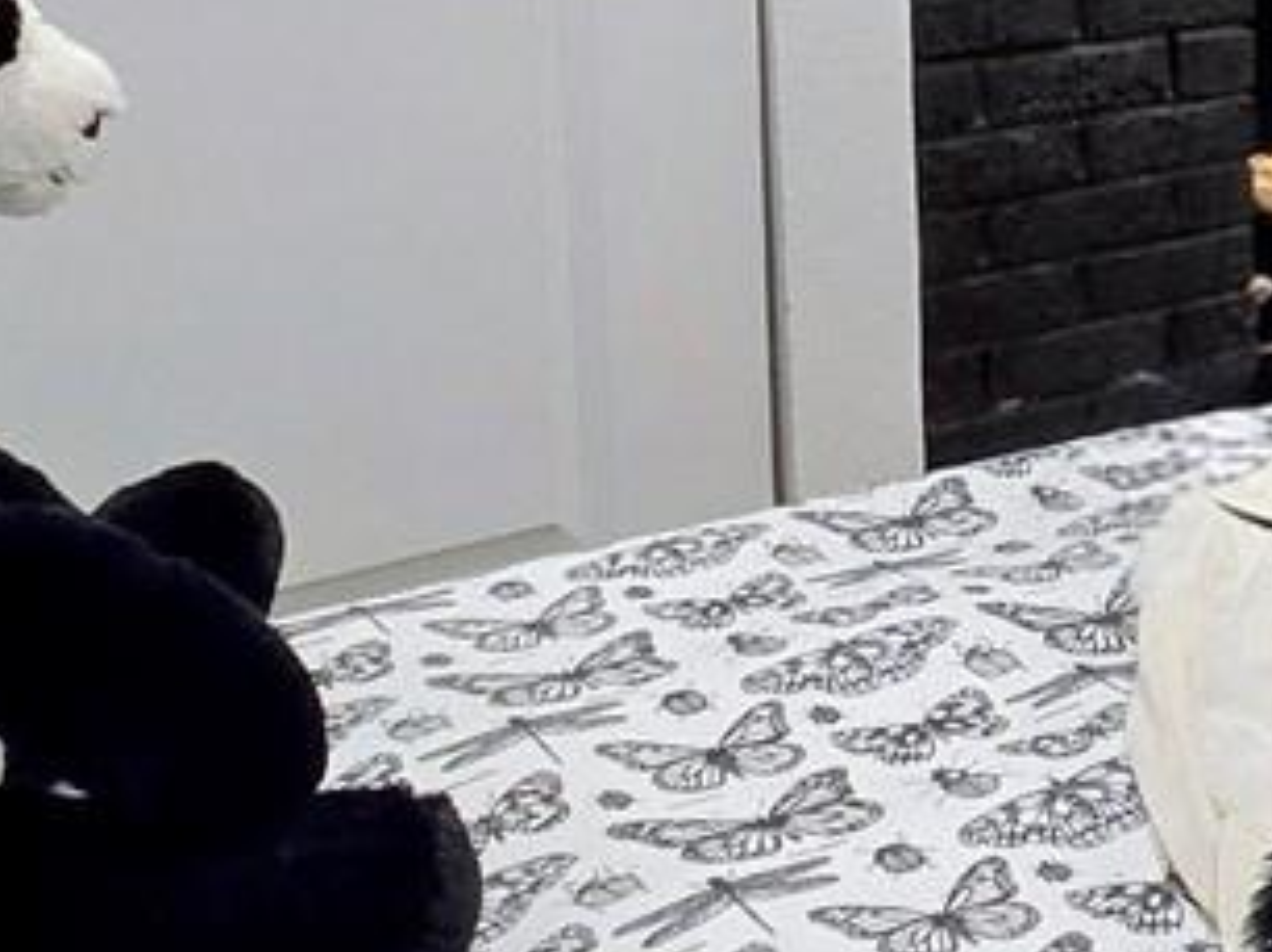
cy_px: -8
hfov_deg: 22.2
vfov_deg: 20.8
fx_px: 2497
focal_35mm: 68
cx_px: 2037
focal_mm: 2.2
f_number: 2.2
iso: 320
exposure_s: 1/60
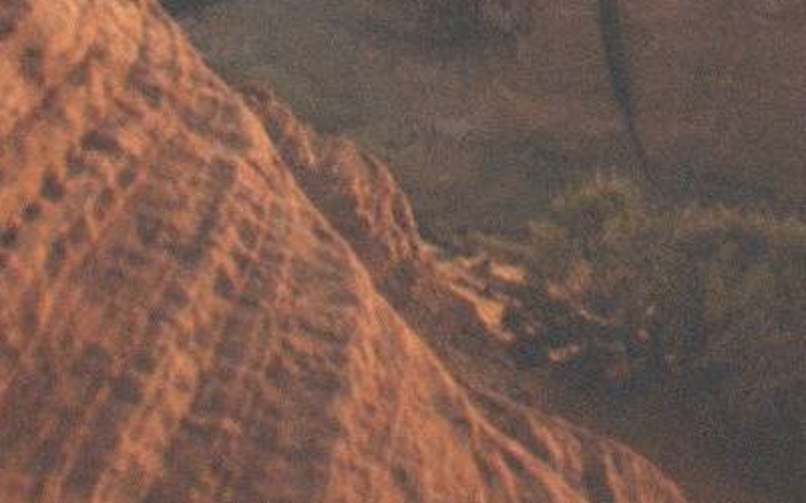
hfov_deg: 23.2
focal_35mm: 89
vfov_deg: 14.5
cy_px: 28
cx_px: 525
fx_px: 1954
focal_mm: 35
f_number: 4.5
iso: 200
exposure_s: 1/500
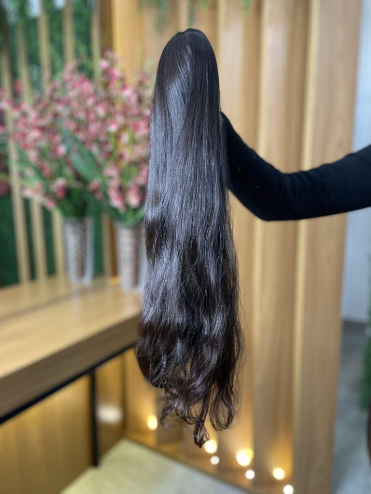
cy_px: 247
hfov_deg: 53.1
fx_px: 372
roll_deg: +1.0
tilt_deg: -8.7
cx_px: 186
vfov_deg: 67.3
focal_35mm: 26
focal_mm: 4.2
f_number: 1.6
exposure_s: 1/60
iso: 200
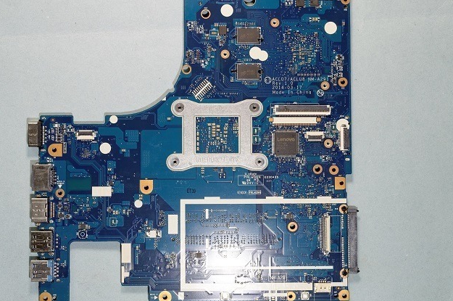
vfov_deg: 25.0
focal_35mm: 54
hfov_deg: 36.9
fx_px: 679
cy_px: 133
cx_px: 198
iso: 100
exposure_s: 1/5
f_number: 8
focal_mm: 30
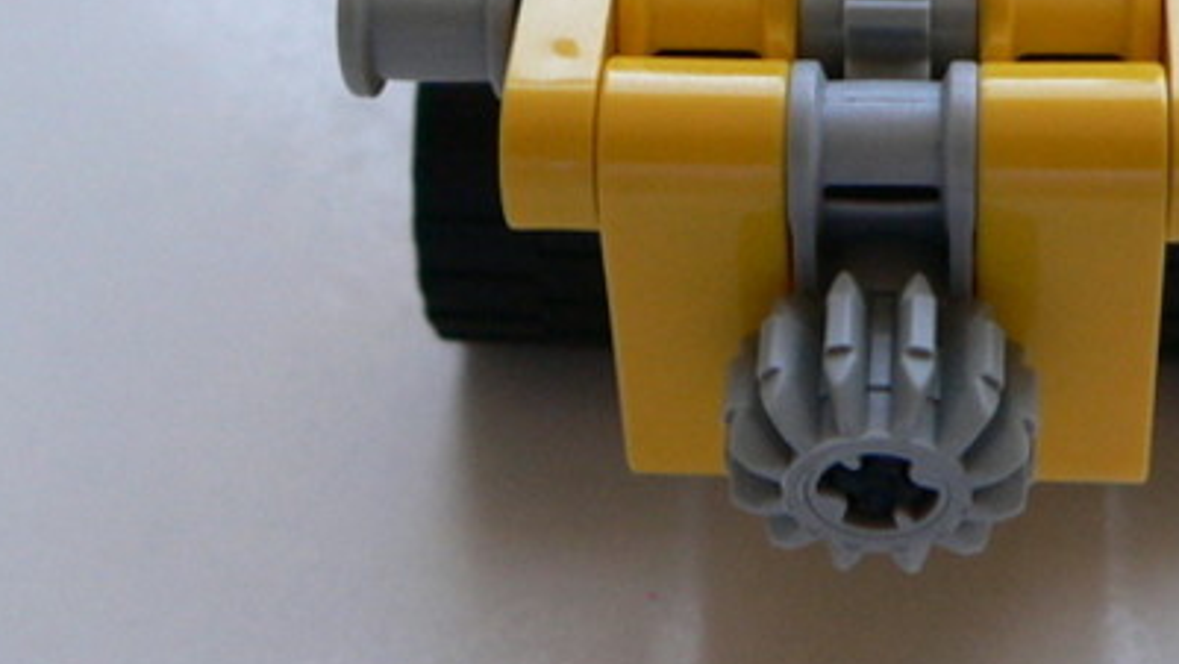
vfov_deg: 13.5
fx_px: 2752
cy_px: -66
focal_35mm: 88
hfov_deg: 24.1
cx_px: 791
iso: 200
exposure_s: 1/100
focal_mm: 6
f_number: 2.8
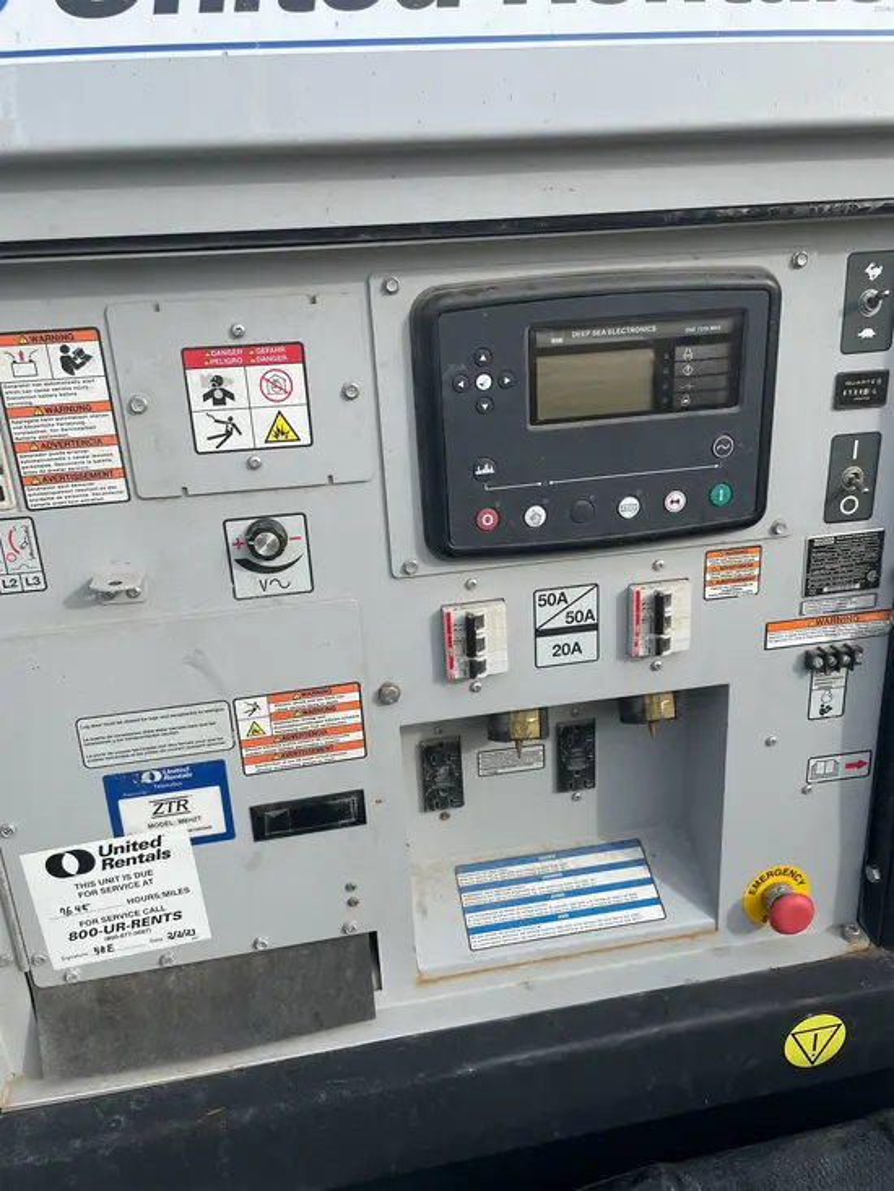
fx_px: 895
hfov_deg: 53.1
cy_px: 596
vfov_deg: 67.3
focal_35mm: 26
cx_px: 447
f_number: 1.6
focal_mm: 4.2
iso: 50
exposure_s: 1/2212
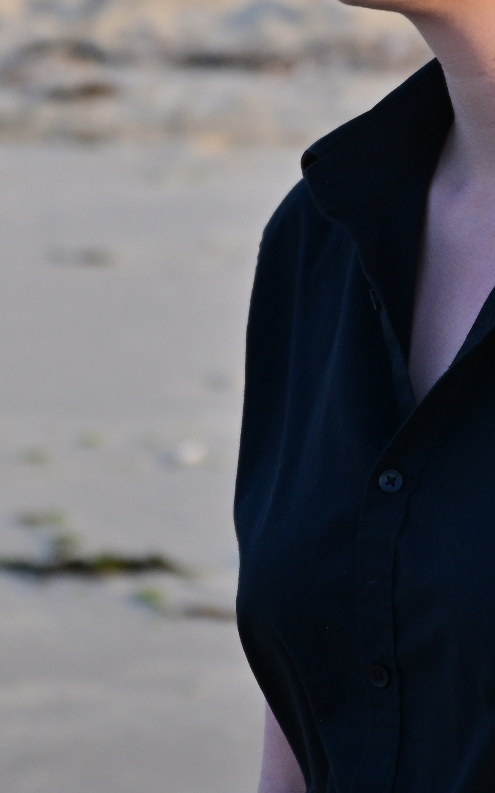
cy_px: 68
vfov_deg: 6.3
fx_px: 7131
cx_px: 390
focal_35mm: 330
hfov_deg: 4.0
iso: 200
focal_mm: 85
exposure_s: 1/320
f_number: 5.3
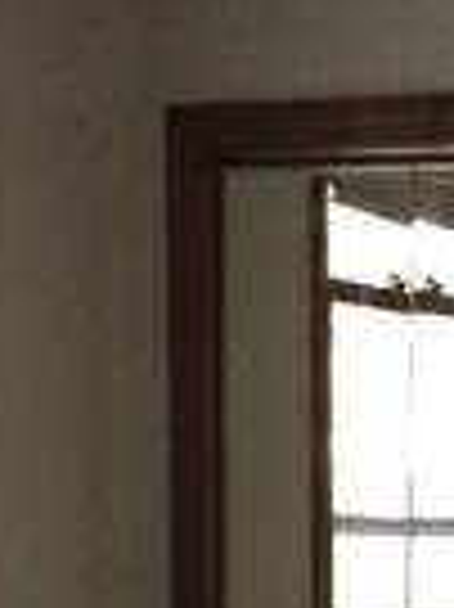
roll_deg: -0.2
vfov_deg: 10.1
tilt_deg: -17.1
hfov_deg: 8.9
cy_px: 1567
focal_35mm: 165
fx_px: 2890
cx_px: 472
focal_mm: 4.15
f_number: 2.2
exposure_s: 1/20
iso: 250
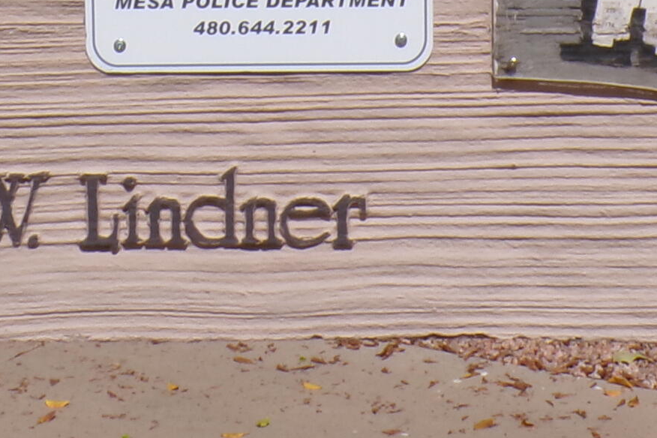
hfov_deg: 17.8
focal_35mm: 114
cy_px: -254
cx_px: 523
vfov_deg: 11.4
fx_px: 2080
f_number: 8.3
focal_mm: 5.8
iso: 100
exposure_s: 1/400
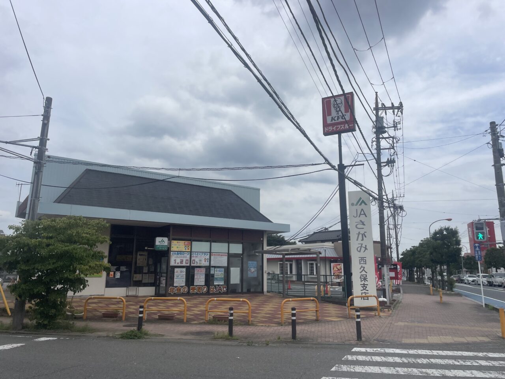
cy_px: 190
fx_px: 379
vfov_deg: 53.1
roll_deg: -0.3
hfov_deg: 67.3
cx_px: 252
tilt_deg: +12.5
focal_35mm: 26
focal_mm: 4.2
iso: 50
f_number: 1.6
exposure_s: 1/10753
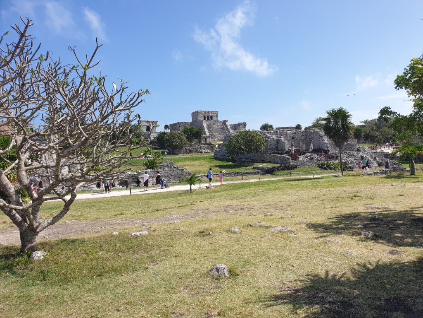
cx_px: 212
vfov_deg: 53.1
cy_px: 159
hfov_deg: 67.3
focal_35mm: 26
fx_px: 318
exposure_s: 1/1449
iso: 50
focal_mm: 4.3
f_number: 2.4
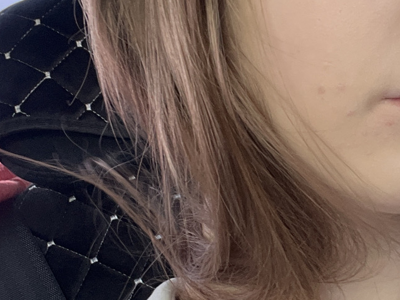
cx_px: 297
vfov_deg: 20.4
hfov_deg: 26.7
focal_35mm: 72
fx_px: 832
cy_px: 162
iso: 100
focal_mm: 2.71
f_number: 2.2
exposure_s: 1/62
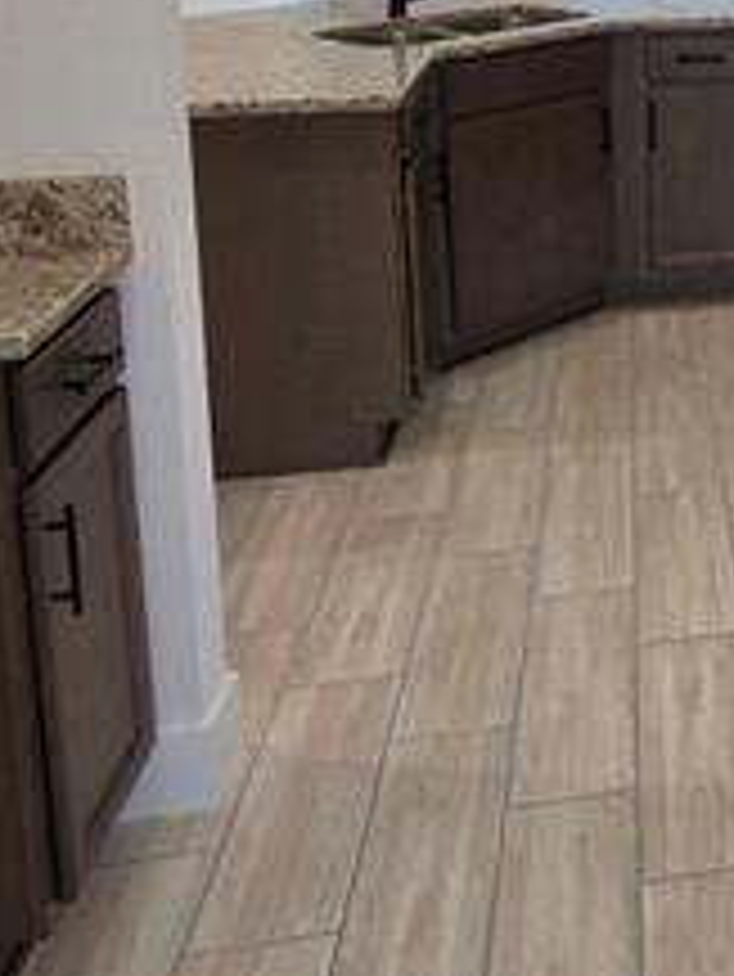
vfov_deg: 37.5
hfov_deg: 26.6
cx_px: 959
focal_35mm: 46
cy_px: 36
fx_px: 1299
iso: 160
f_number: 1.9
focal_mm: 2.2
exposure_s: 1/120
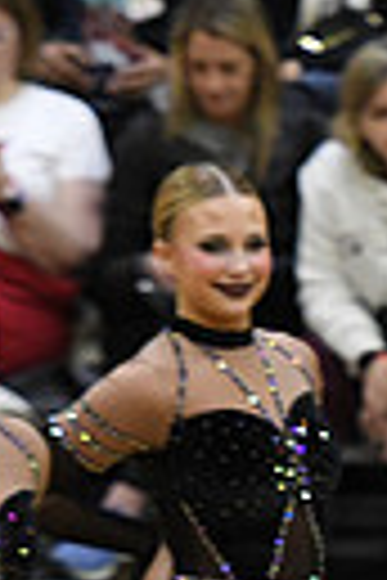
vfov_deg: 2.1
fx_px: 15769
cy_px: 857
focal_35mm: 978
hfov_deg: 1.4
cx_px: 1134
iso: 3200
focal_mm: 145
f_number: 2.8
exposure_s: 1/400
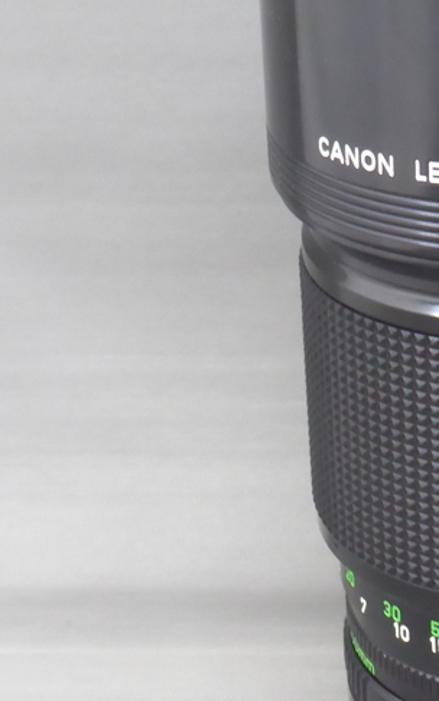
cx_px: 508
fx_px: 1951
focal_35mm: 102
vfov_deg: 20.4
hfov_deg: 12.6
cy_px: 312
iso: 400
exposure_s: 1/10
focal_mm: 6.9
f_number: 3.9
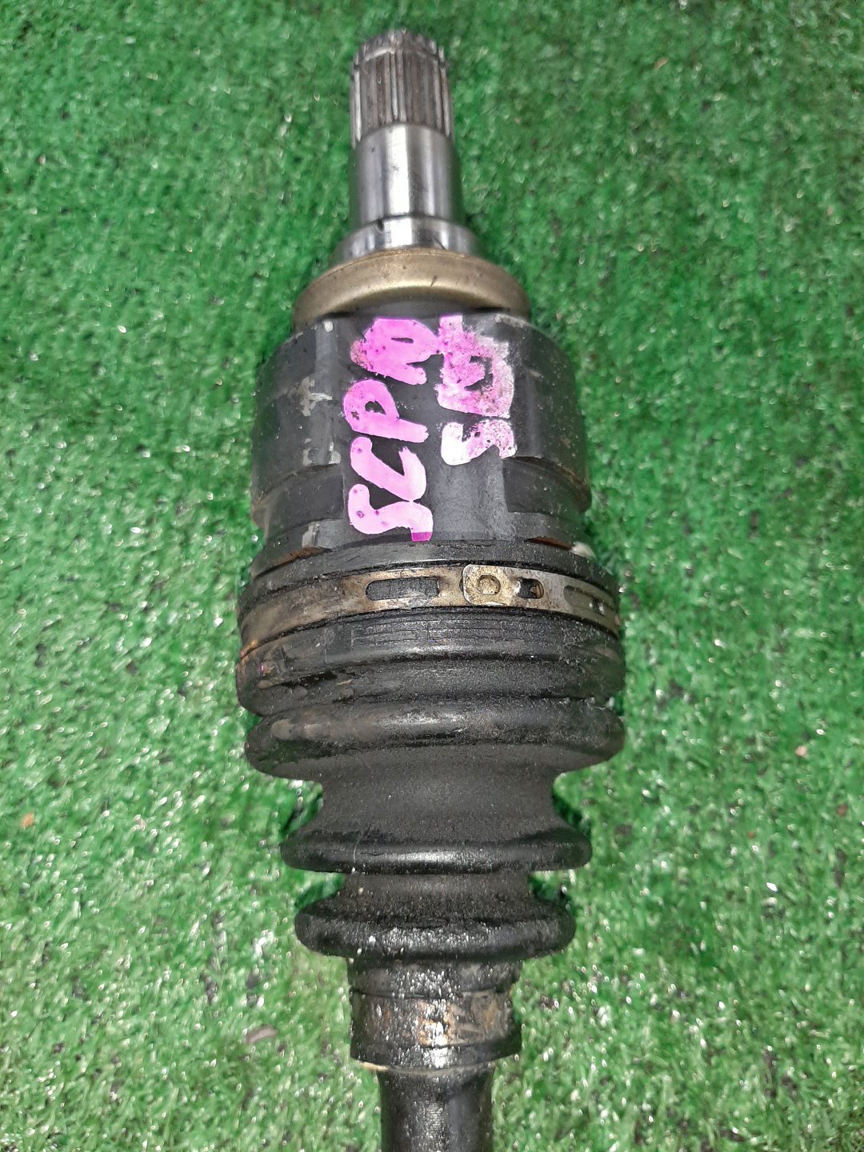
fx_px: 865
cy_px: 576
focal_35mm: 26
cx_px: 432
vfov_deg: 67.3
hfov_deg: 53.1
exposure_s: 1/50
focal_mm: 3.93
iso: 186
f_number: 1.7
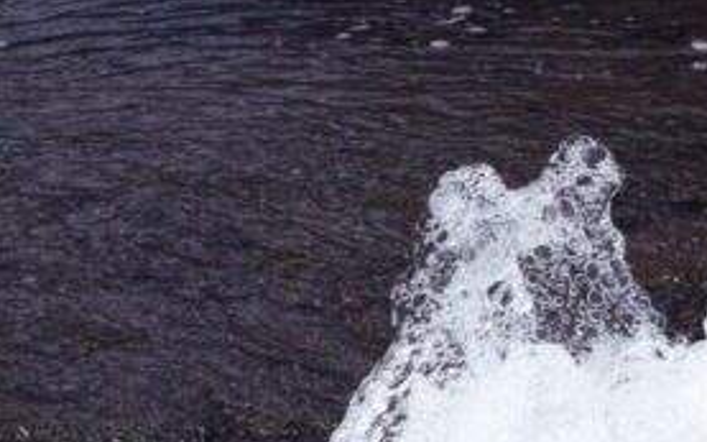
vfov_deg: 5.3
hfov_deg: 8.8
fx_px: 4585
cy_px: 1221
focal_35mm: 238
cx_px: 528
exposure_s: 1/500
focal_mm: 30
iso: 100
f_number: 8
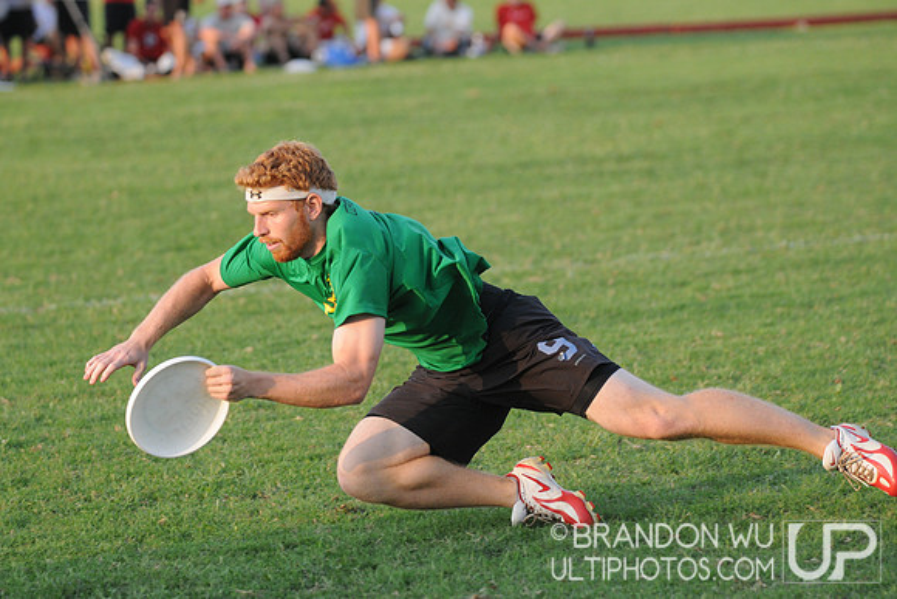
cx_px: 448
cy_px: 300
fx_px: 6168
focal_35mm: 248
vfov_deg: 5.6
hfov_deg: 8.3
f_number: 2.8
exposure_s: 1/1600
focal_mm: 165
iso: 640
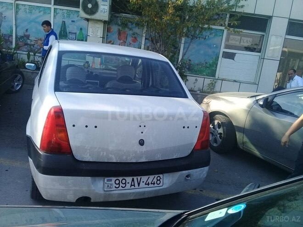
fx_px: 271
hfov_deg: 58.4
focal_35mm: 31
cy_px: 114
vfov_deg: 45.4
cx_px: 152
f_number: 2.2
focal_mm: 3.3
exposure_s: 1/456
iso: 50
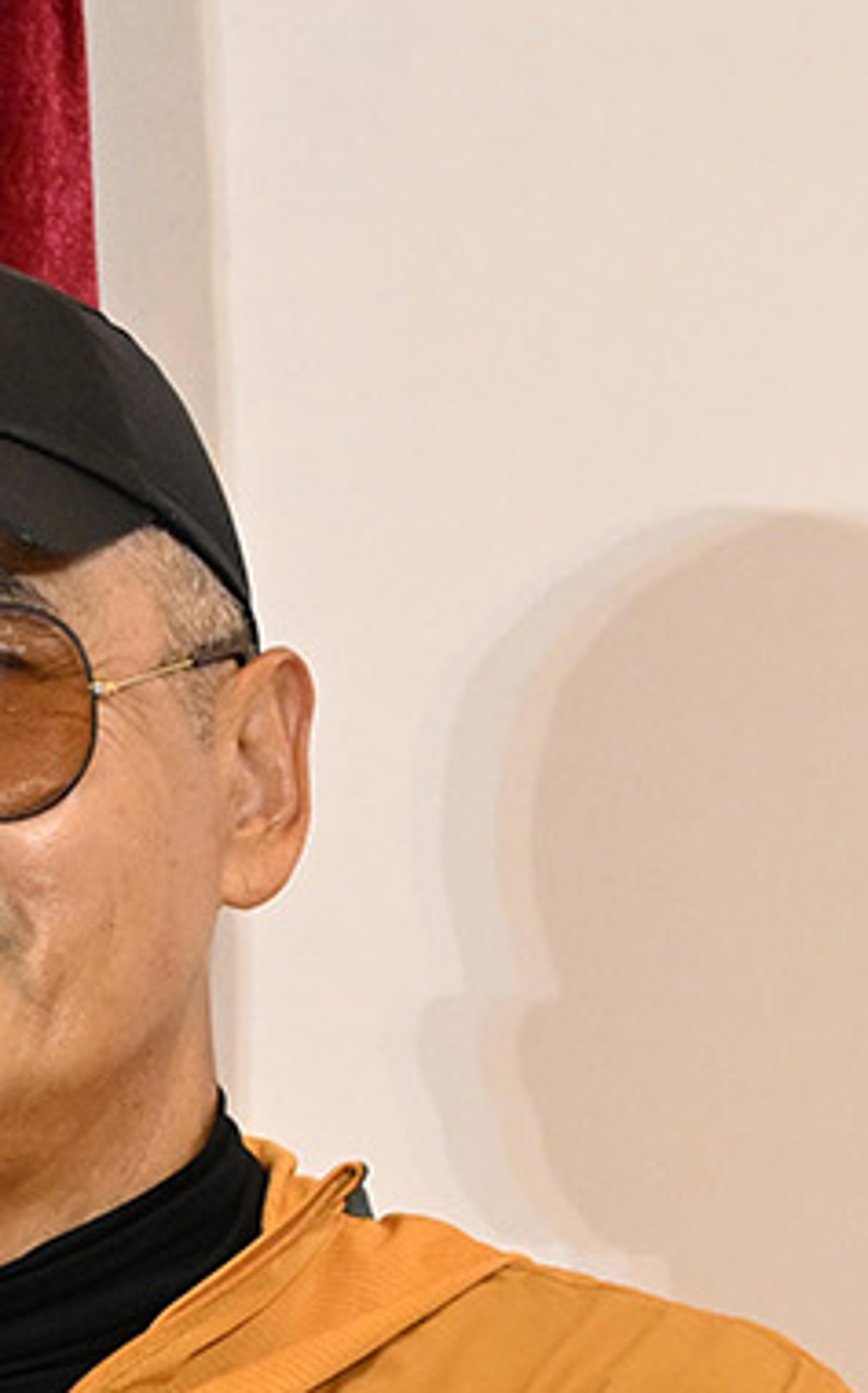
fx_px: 13646
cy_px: 1798
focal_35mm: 360
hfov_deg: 3.5
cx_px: -2099
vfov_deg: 5.8
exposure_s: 1/250
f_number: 4
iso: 1600
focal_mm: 61
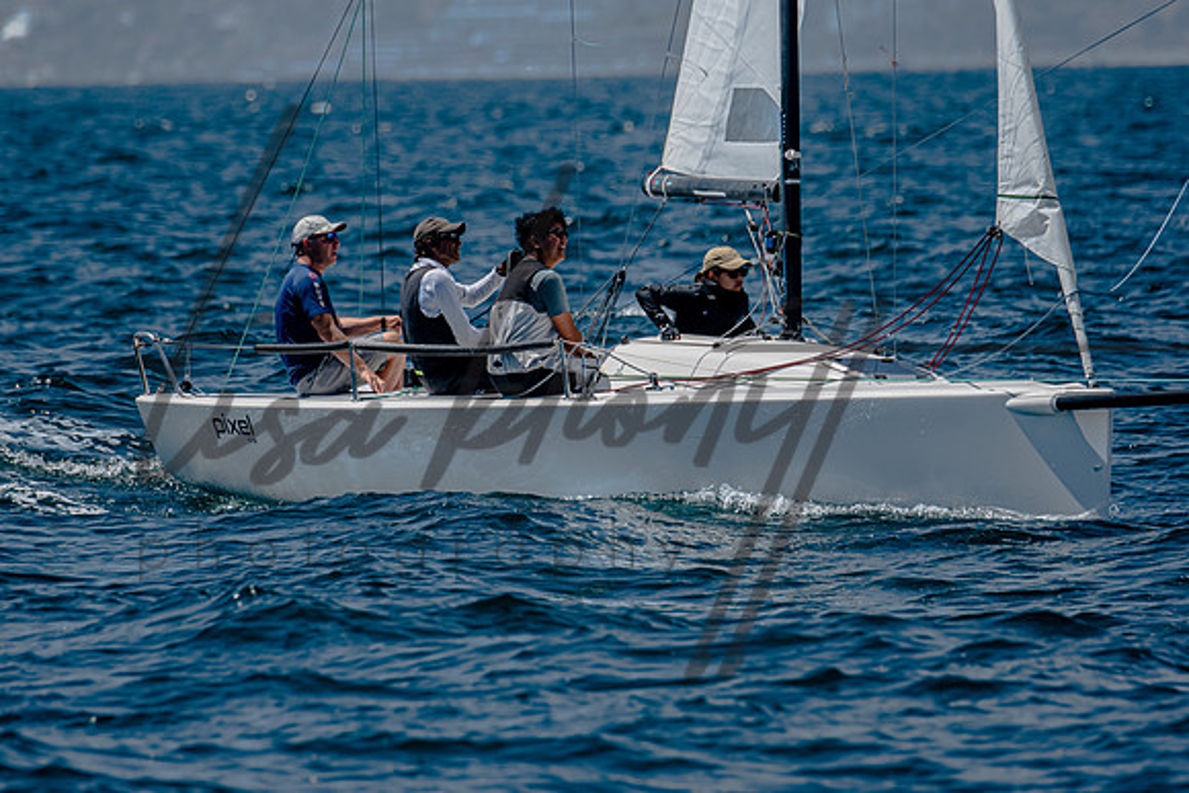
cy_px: 396
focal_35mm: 600
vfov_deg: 2.3
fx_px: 19820
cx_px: 594
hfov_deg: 3.4
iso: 200
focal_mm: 400
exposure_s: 1/2000
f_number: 5.6
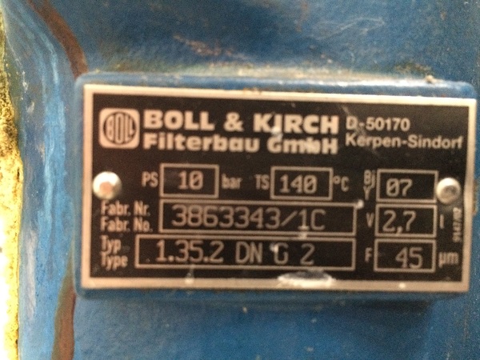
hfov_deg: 61.7
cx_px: 240
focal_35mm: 29
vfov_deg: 48.2
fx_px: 402
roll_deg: -0.2
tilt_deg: -2.5
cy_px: 180
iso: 640
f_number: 2.2
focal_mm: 4.15
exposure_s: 1/17
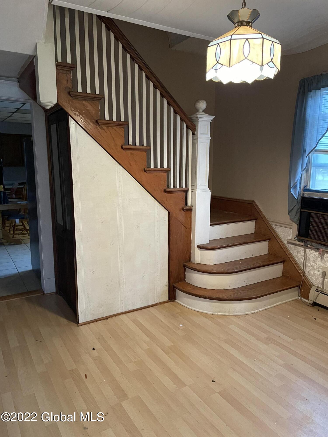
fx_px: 328
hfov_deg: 53.1
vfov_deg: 67.3
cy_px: 218
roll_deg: +0.5
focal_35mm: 26
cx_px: 164
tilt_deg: -8.7
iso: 500
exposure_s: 1/30
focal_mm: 4.2
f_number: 1.6
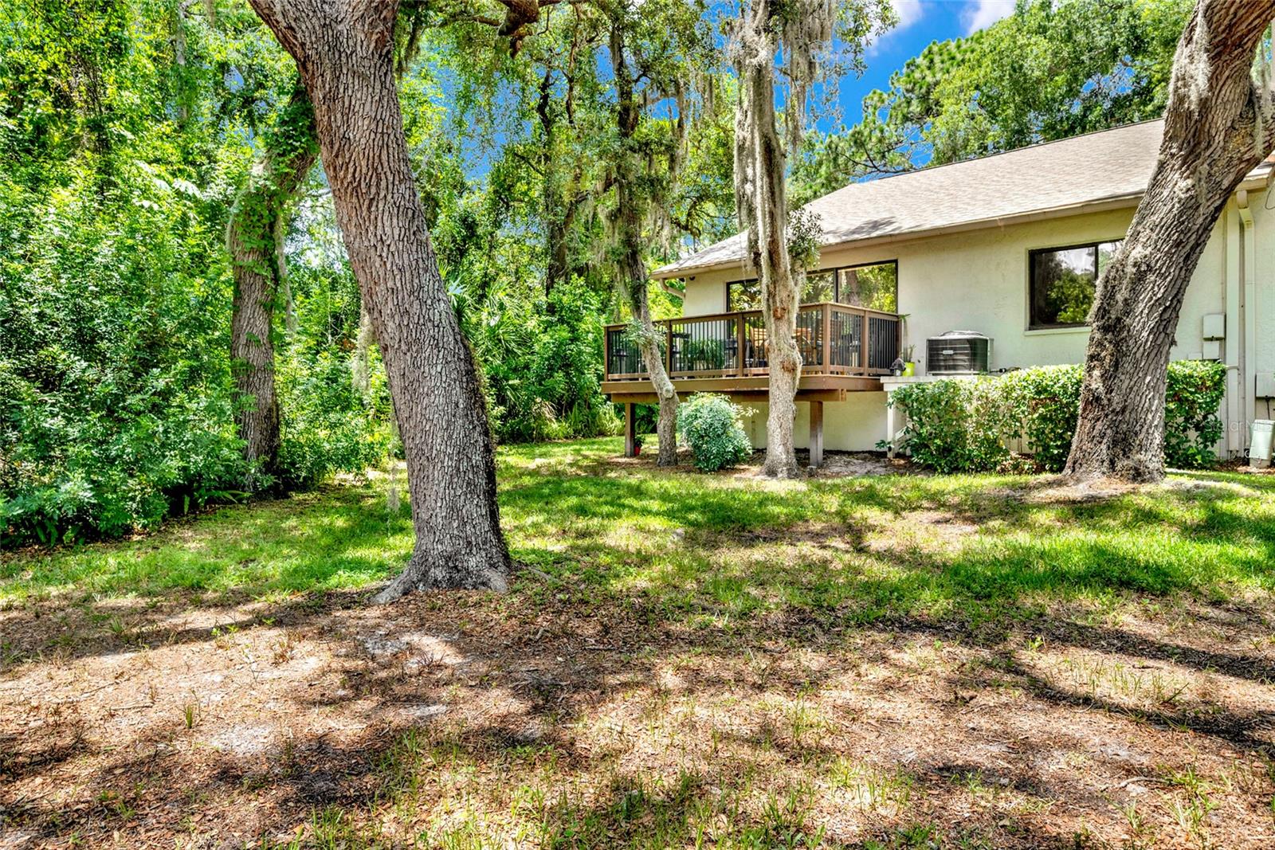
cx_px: 638
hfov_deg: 78.6
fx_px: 779
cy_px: 425
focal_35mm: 22
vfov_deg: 57.2
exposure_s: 1/250
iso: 250
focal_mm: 22
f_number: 7.1
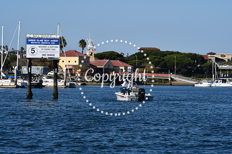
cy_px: 77
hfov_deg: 11.2
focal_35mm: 183
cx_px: 116
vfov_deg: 7.5
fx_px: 1180
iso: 100
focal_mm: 122
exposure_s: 1/500
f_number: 8
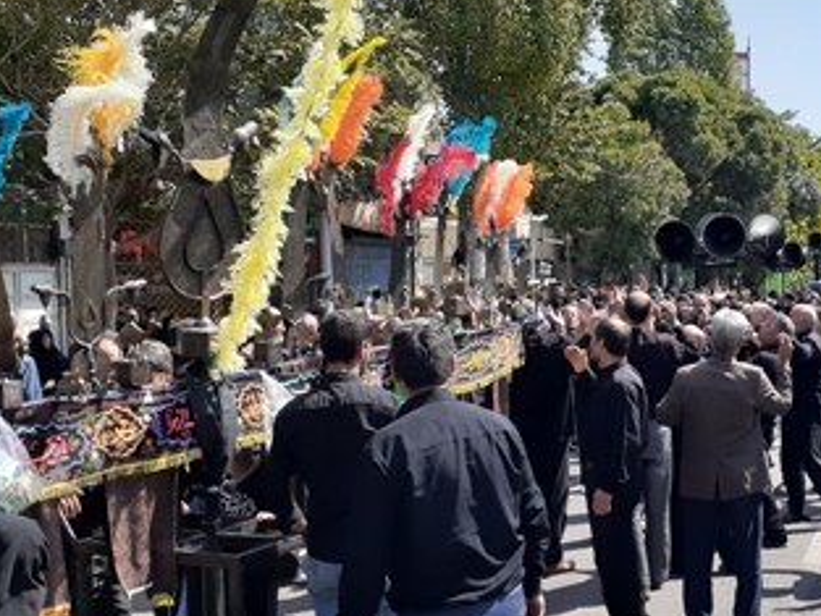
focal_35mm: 46
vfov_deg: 31.5
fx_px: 1091
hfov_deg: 40.7
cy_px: 317
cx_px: 552
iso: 40
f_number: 1.9
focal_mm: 3.6
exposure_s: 1/726
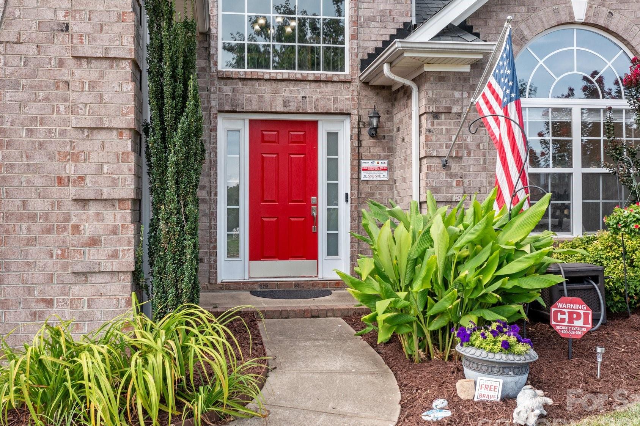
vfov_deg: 38.8
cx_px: 303
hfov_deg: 55.8
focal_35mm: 34
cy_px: 201
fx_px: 604
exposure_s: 1/200
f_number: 4.5
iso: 100
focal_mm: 10.26
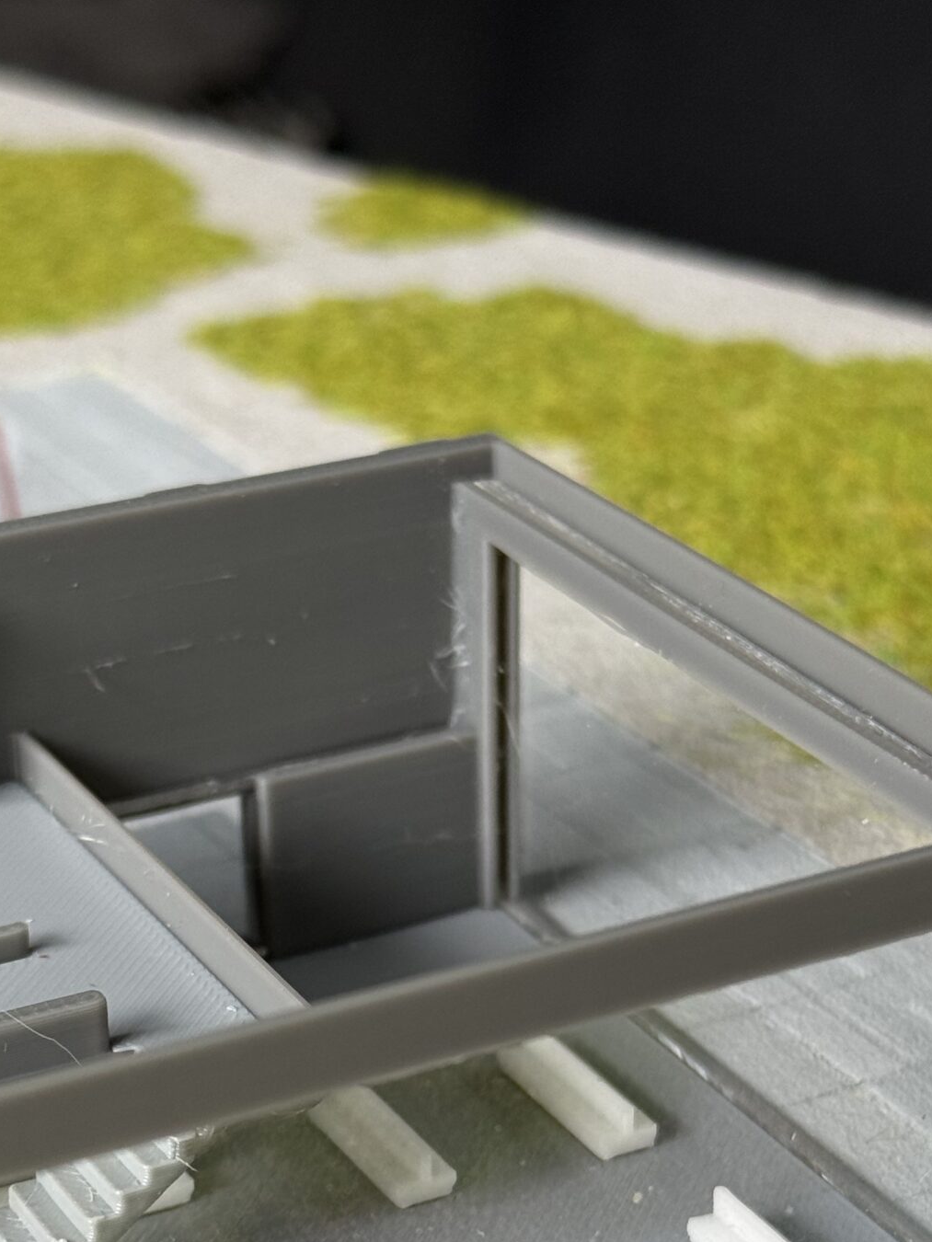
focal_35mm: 91
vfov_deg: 21.2
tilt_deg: -27.8
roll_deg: +2.2
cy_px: 1024
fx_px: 3266
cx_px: 393
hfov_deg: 16.2
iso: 100
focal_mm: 6.76
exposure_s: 1/91
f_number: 1.78
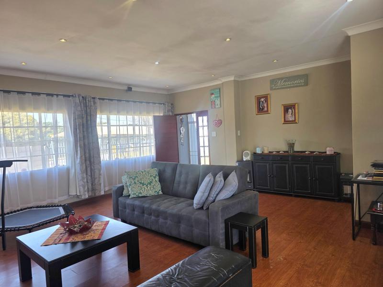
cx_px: 192
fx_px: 254
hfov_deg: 73.9
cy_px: 144
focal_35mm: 23
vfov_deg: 58.9
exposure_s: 1/101
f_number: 1.7
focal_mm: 6.3
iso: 40
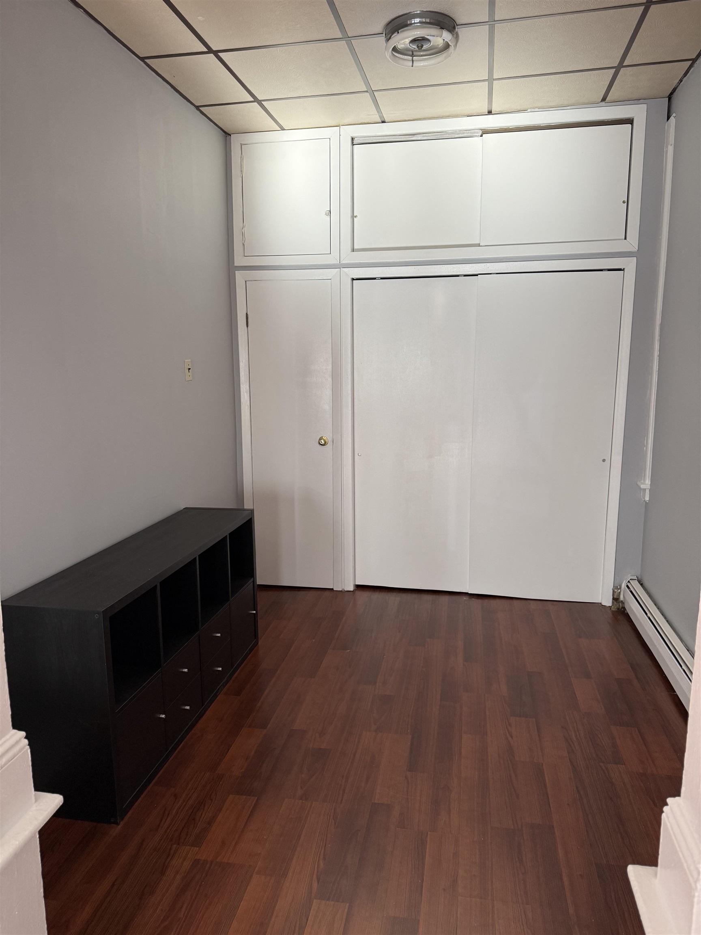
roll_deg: +0.3
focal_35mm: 24
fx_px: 648
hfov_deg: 56.8
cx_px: 350
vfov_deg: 71.6
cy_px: 468
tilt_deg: -9.1
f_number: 1.78
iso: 200
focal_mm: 6.76
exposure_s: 1/105
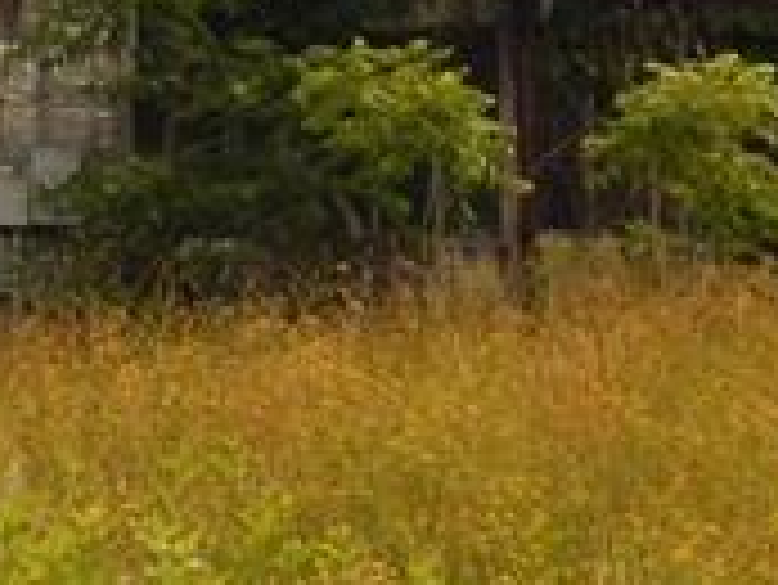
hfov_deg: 10.8
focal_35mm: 181
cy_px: 333
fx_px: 4071
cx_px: -94
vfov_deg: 8.2
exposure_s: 1/400
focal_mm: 8.6
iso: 400
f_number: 7.4
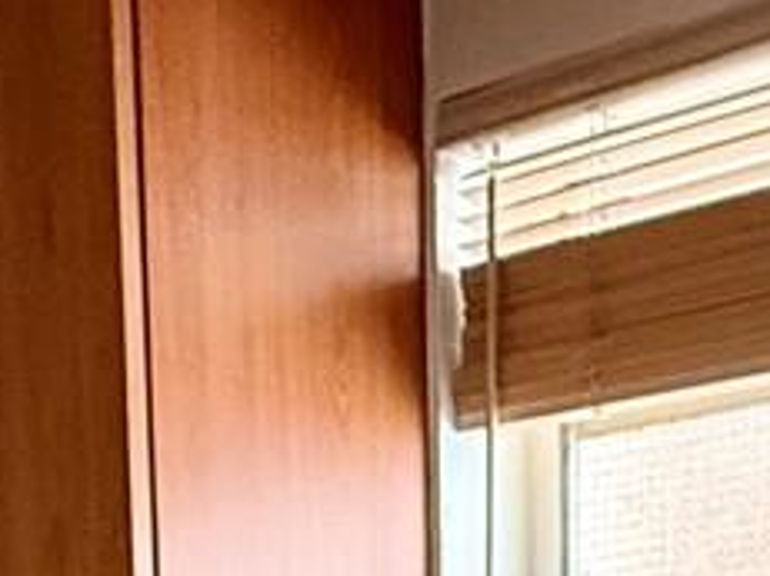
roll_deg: -0.6
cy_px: 1382
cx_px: 750
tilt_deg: -8.5
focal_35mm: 97
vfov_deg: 12.2
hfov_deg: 19.7
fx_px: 2157
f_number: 2.2
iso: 400
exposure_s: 1/120
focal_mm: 2.22
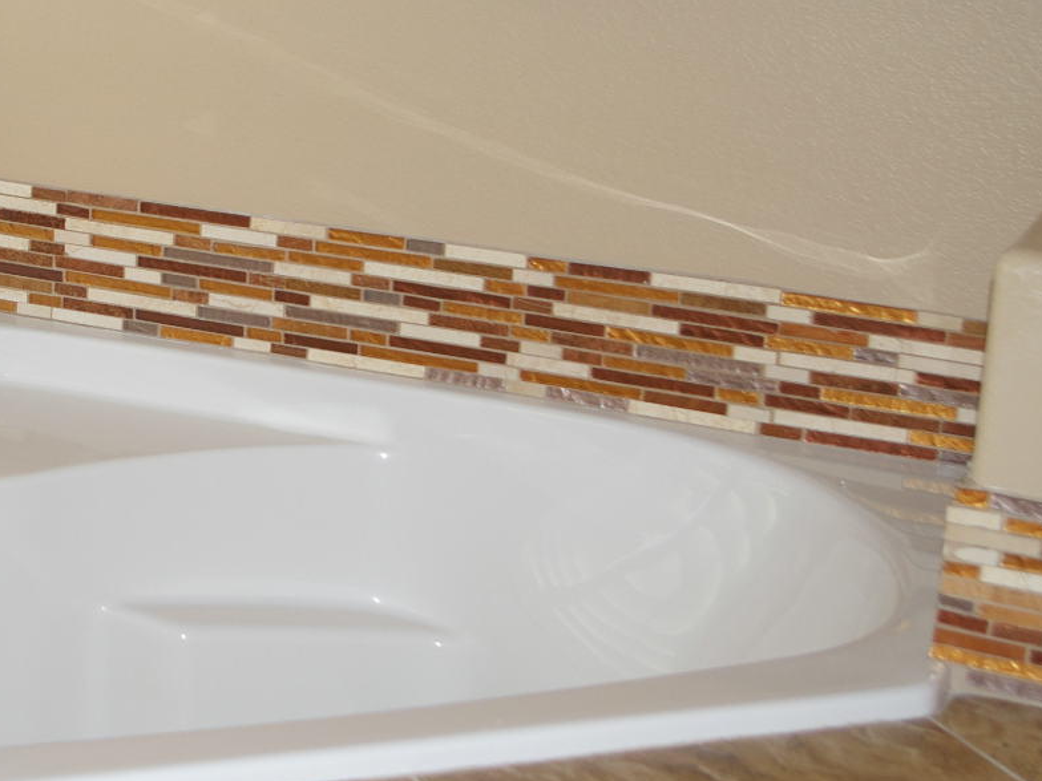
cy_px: 275
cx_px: 178
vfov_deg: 14.9
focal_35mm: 99
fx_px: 2978
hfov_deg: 19.6
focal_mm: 35
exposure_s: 1/90
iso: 200
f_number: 4.5
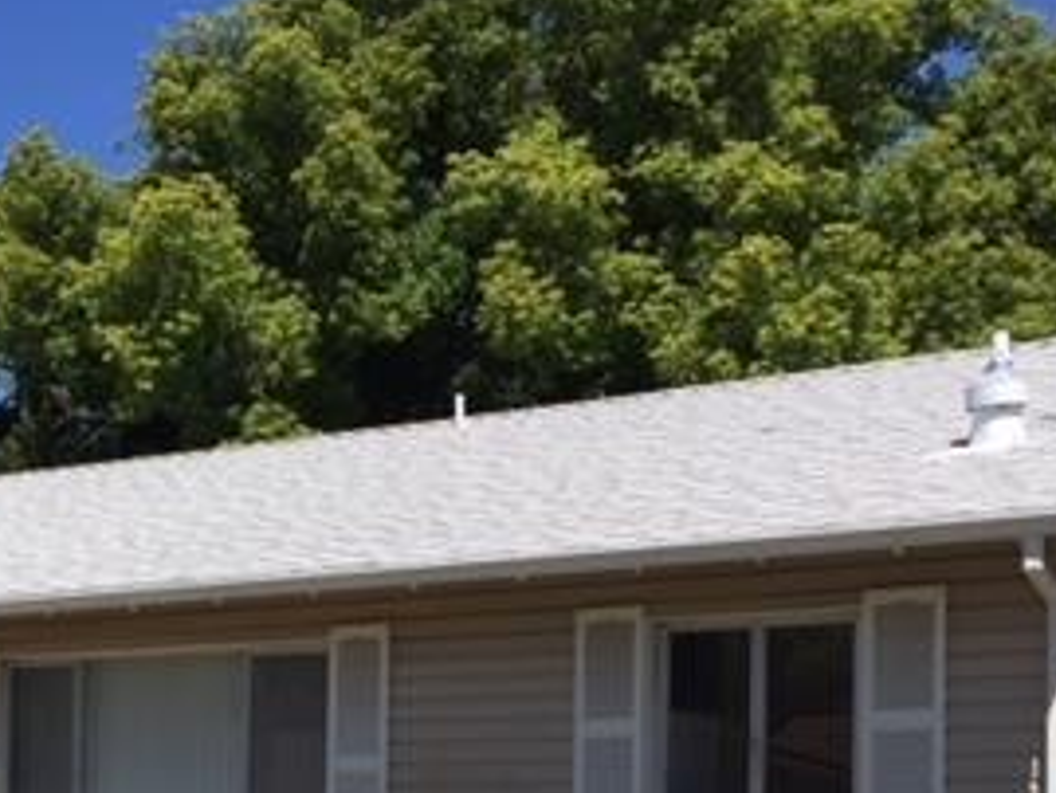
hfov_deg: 27.5
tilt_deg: -0.7
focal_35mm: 69
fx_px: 2106
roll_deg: -2.7
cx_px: 196
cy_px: 832
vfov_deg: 20.5
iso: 32
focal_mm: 4.15
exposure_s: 1/2326
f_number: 2.2
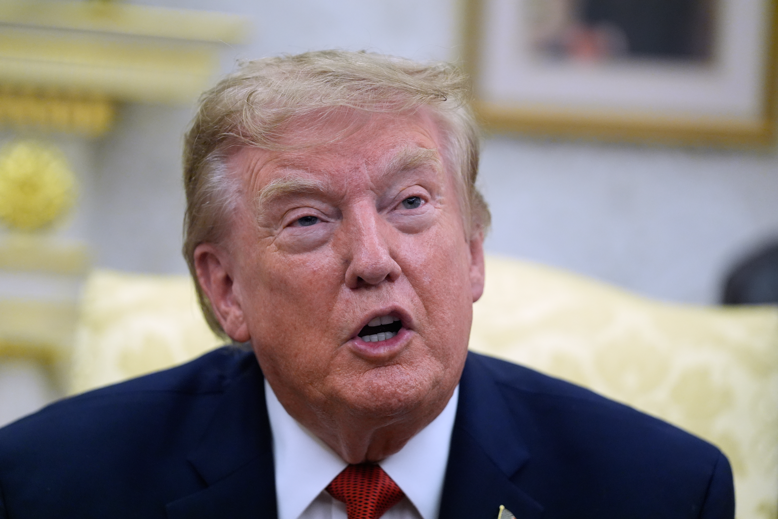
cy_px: 260
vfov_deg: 7.0
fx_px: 4257
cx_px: 389
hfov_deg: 10.4
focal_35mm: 197
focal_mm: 197
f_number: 3.5
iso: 3200
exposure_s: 1/400
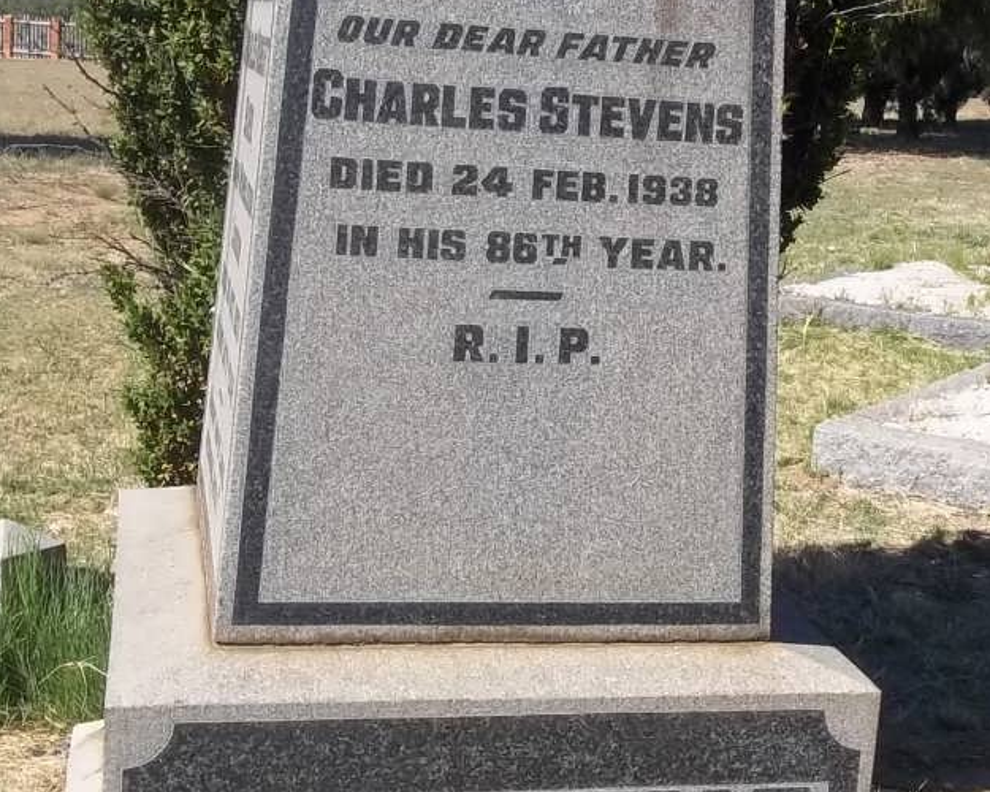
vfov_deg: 25.4
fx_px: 1758
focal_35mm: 60
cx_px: 580
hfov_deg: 31.4
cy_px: 341
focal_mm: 5.7
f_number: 5.5
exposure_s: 1/500
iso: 80
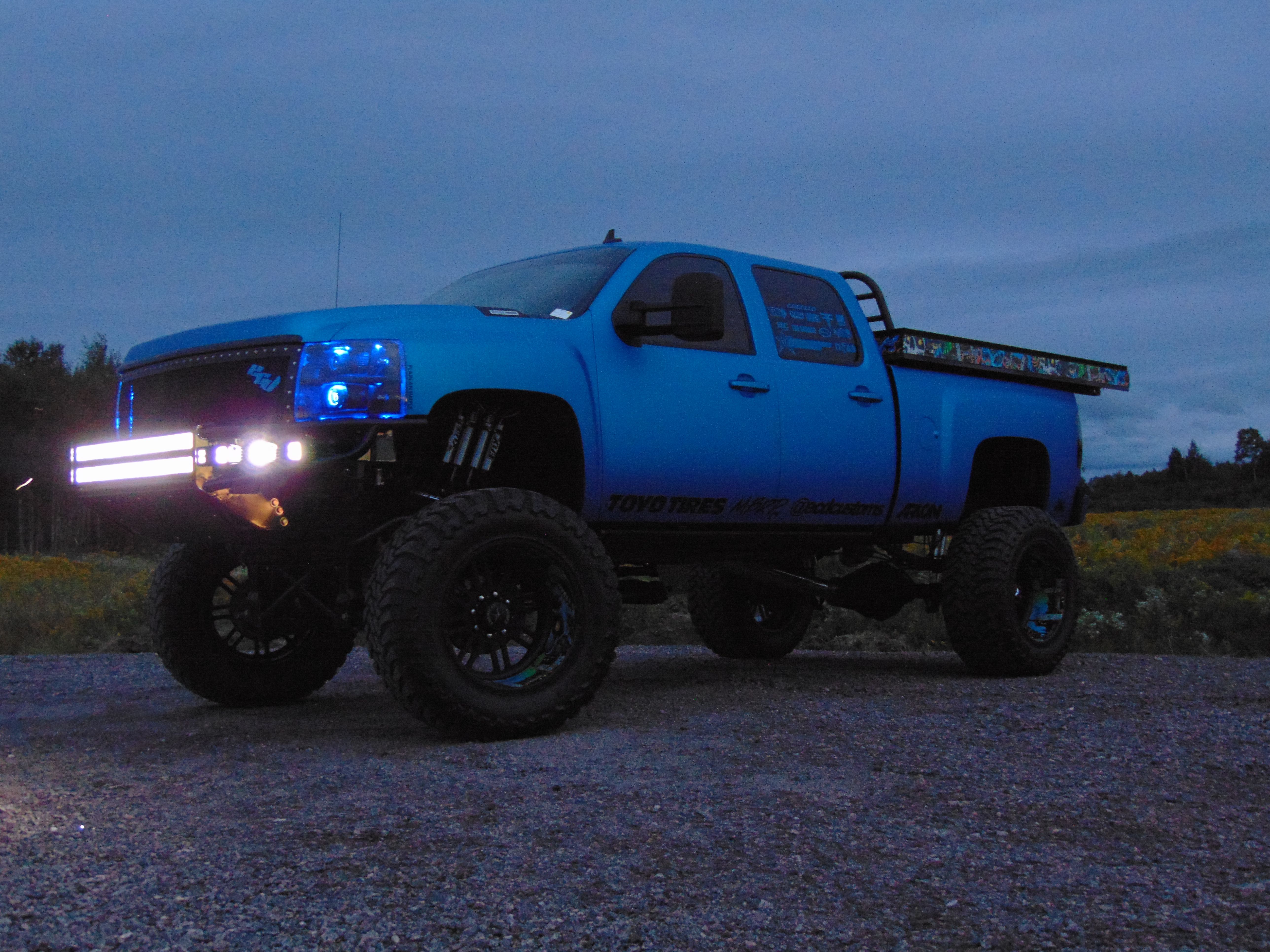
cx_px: 635
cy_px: 476
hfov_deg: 44.8
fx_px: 1541
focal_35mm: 42
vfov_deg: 34.3
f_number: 3.3
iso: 400
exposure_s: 1/10
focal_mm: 7.6
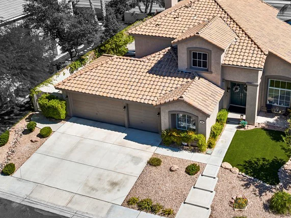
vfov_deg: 33.2
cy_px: 69
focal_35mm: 43
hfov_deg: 43.1
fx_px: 361
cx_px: 200
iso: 100
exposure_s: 1/100
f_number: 2.8
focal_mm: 12.29
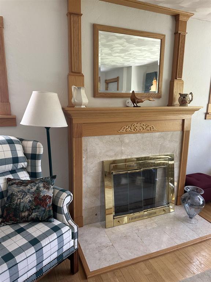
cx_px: 106
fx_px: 195
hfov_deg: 56.8
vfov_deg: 71.6
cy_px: 141
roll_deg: -0.8
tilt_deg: -11.7
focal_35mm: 24
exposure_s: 1/121
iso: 125
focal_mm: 6.86
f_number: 1.78
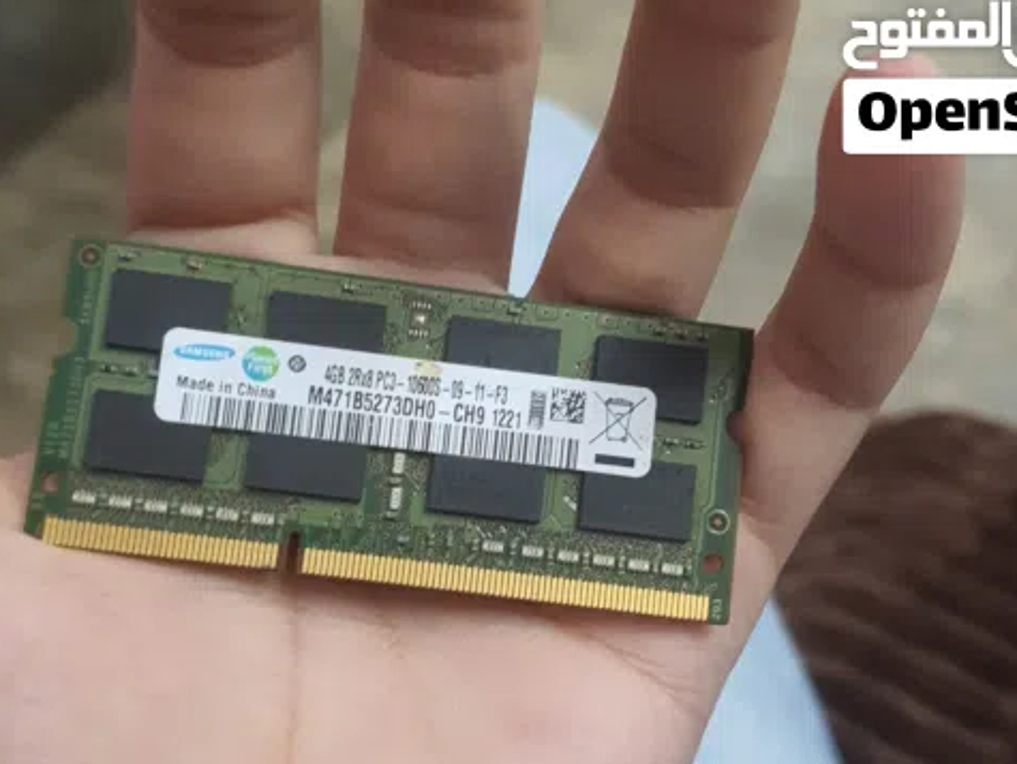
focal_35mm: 35
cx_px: 520
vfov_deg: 40.5
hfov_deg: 52.6
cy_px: 462
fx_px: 1029
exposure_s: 1/50
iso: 400
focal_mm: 4.3
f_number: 1.5
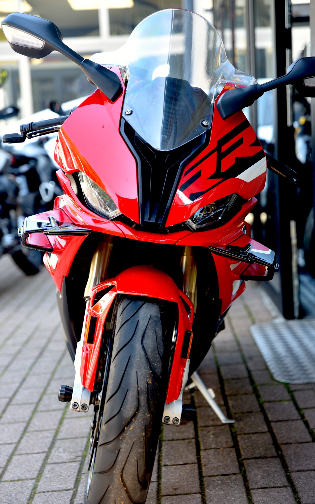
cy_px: 253
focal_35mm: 72
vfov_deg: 28.6
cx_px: 160
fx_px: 989
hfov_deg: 18.1
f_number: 3.2
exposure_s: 1/60
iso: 100
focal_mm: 70
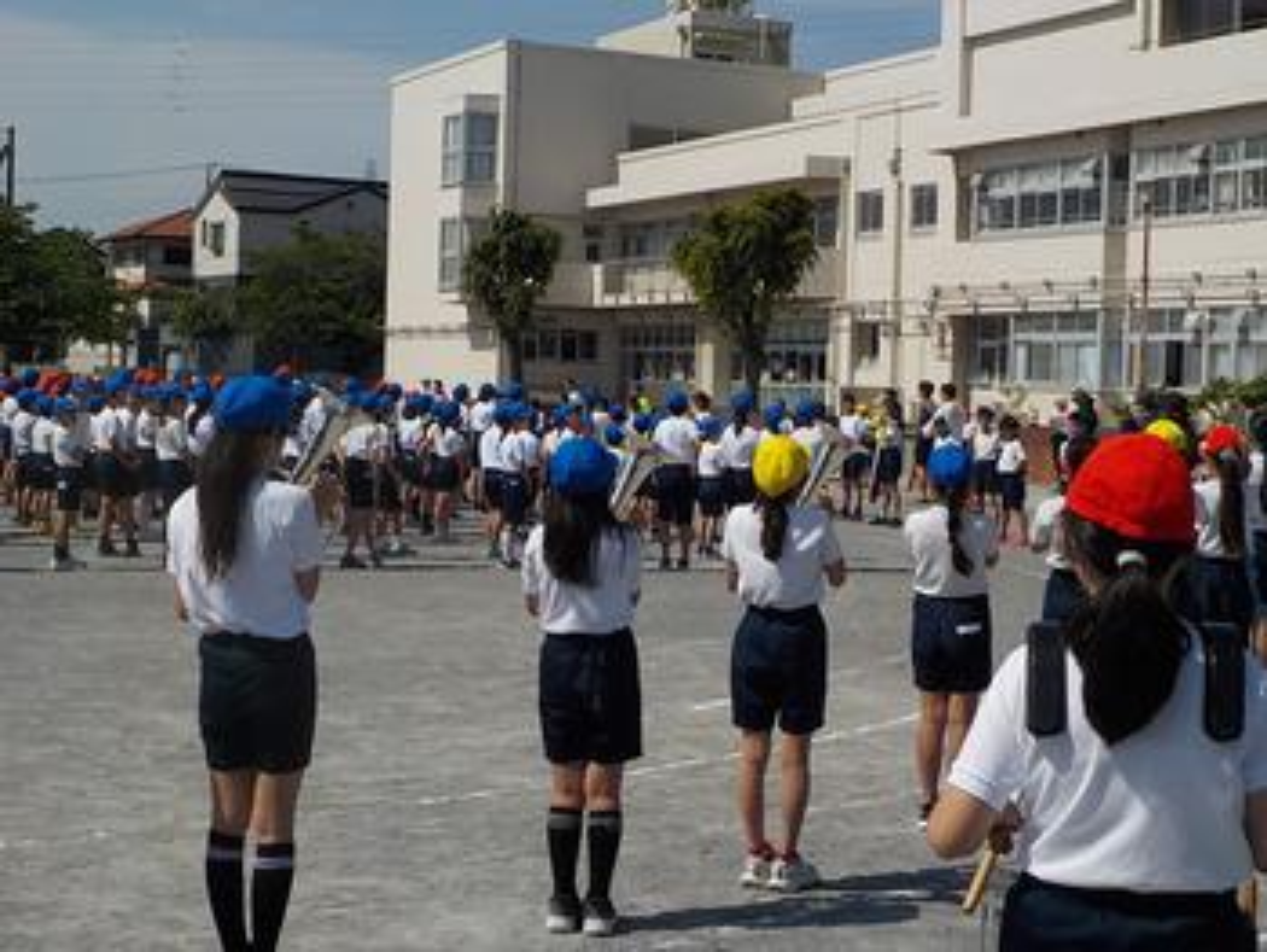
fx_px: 2124
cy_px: 476
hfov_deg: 33.2
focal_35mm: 58
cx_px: 634
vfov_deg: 25.3
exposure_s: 1/1250
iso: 125
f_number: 4.7
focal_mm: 7.9
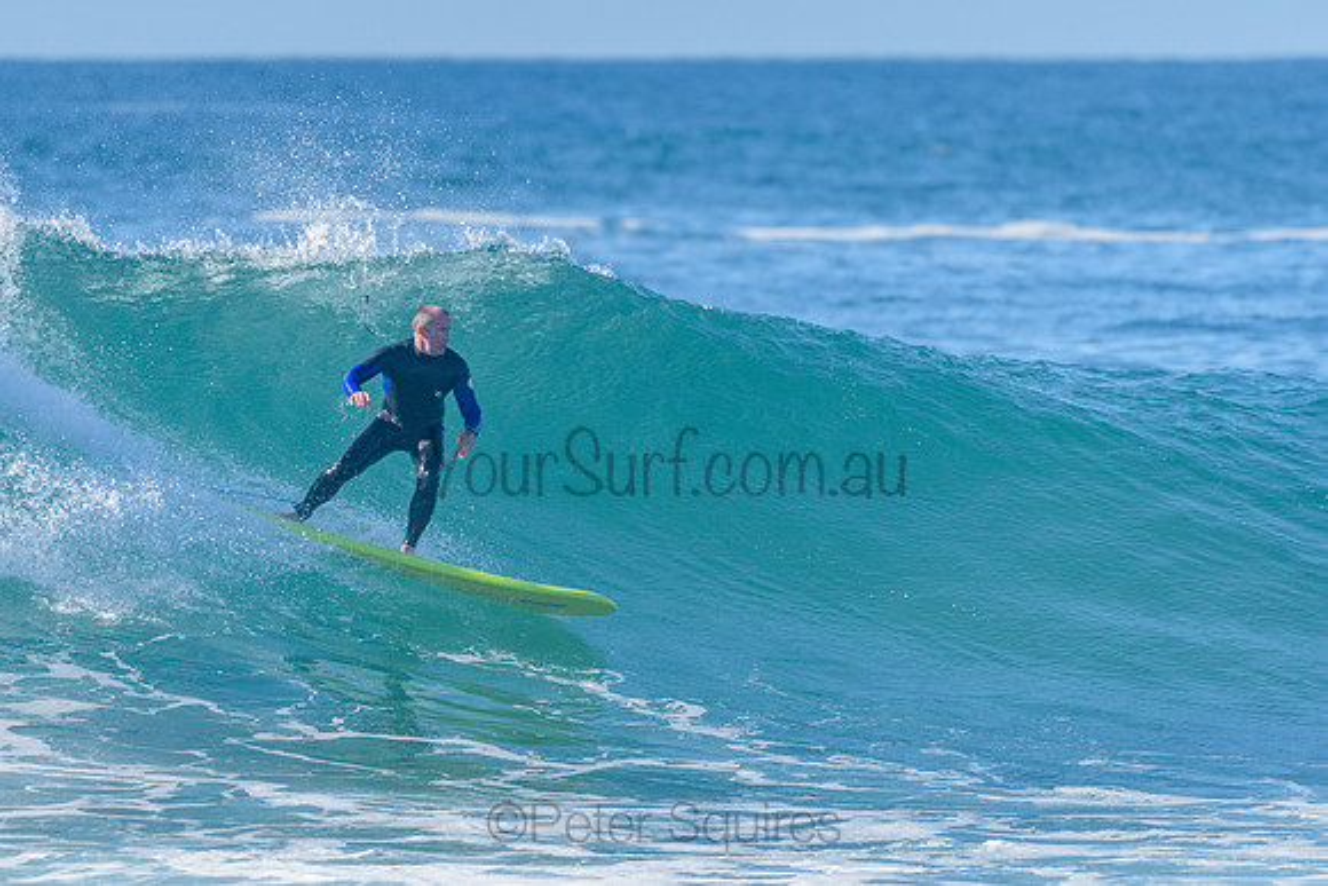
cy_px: 371
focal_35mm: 613
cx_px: 587
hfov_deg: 3.4
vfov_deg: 2.2
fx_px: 22609
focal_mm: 500
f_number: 5.6
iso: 250
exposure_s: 1/2000
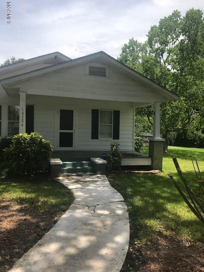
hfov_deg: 49.7
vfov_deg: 63.4
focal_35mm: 28
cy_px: 136
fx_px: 220
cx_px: 102
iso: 20
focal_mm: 3.99
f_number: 1.8
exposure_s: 1/2037
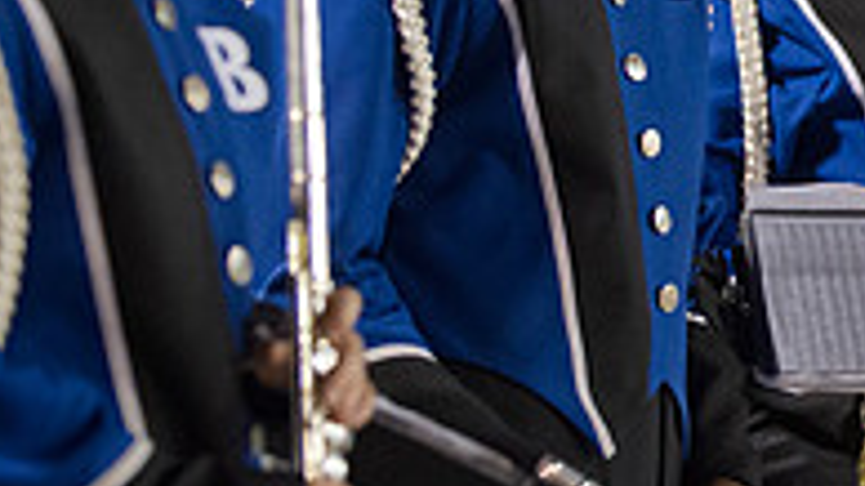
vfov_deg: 4.1
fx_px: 6810
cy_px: 107
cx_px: 1083
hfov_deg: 7.2
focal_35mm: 297
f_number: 2.8
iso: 4000
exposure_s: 1/125
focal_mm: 95
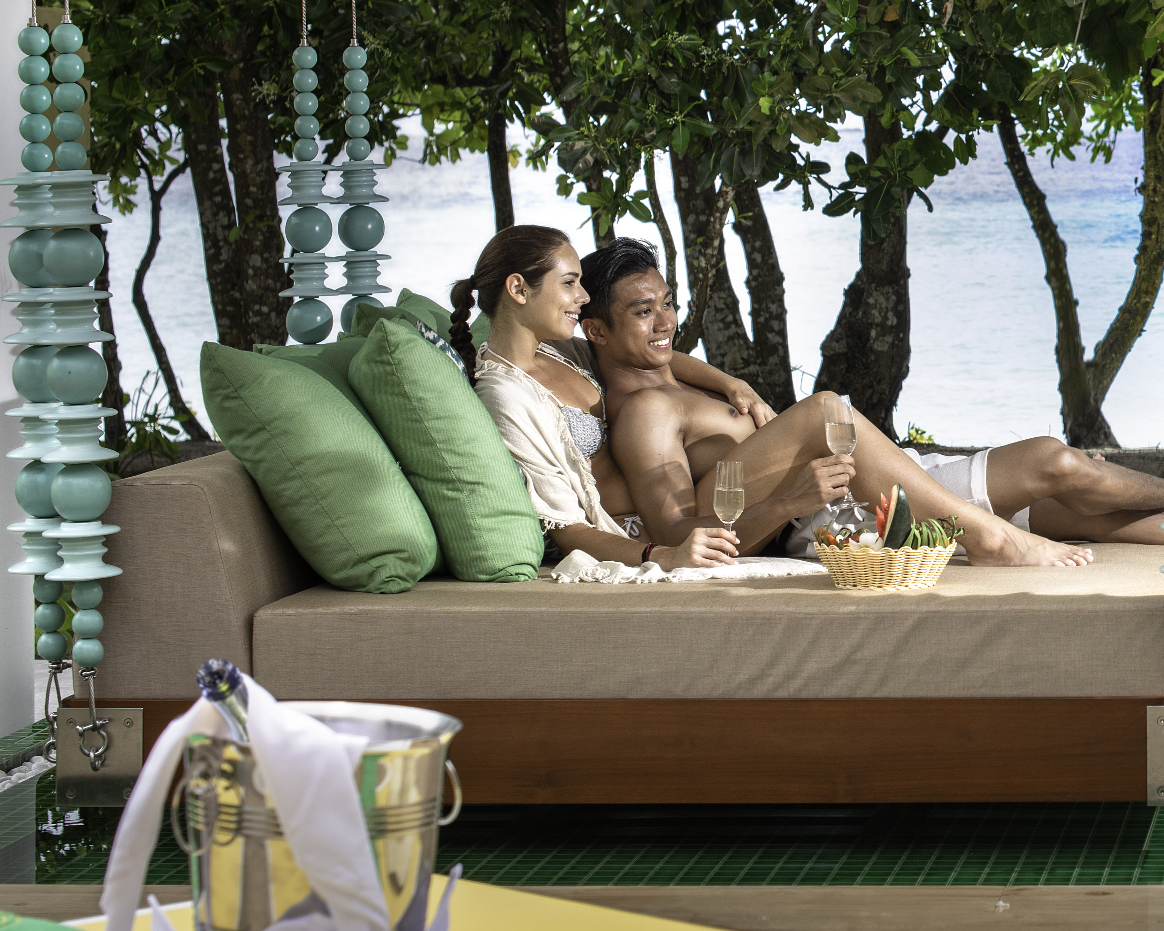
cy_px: 349
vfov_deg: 13.3
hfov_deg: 16.0
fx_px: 3996
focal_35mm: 116
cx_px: 1378
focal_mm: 50
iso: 100
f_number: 5.6
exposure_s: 1/500
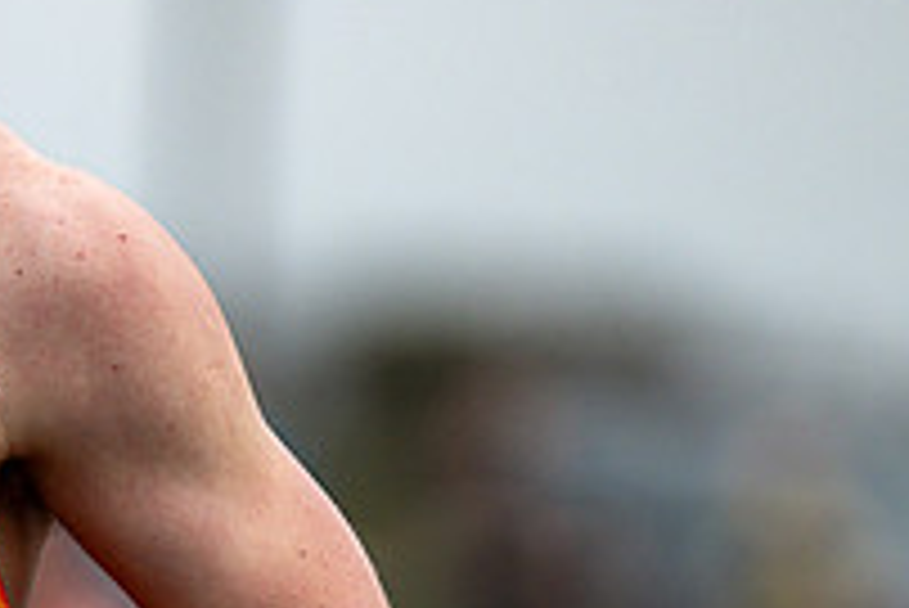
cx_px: -306
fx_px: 32620
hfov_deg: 1.6
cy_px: 297
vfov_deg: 1.1
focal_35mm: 1291
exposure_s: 1/1600
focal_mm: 300
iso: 220
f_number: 2.8
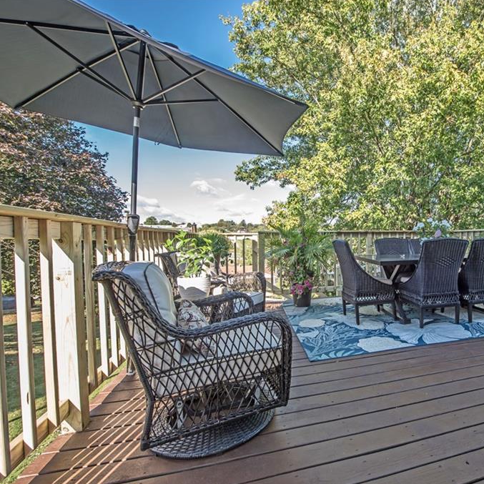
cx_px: 343
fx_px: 285
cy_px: 241
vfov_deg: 80.7
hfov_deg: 76.6
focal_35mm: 18
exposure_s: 1/40
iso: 100
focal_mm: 14
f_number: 8
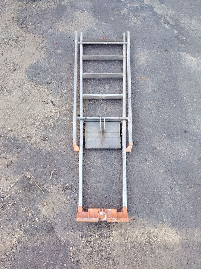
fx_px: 186
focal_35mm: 24
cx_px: 100
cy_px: 134
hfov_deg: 56.8
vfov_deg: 71.6
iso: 126
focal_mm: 5.25
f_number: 1.75
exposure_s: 1/100
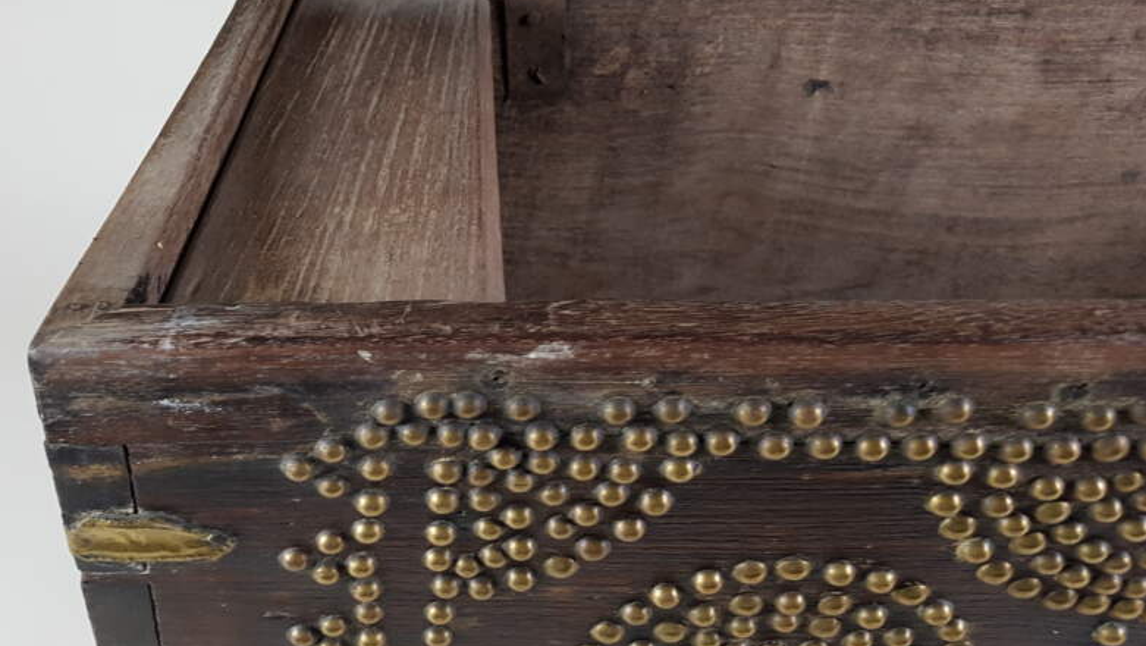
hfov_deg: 66.0
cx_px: 562
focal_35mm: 29
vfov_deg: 40.0
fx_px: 882
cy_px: 247
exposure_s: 1/50
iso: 125
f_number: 1.7
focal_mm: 4.2
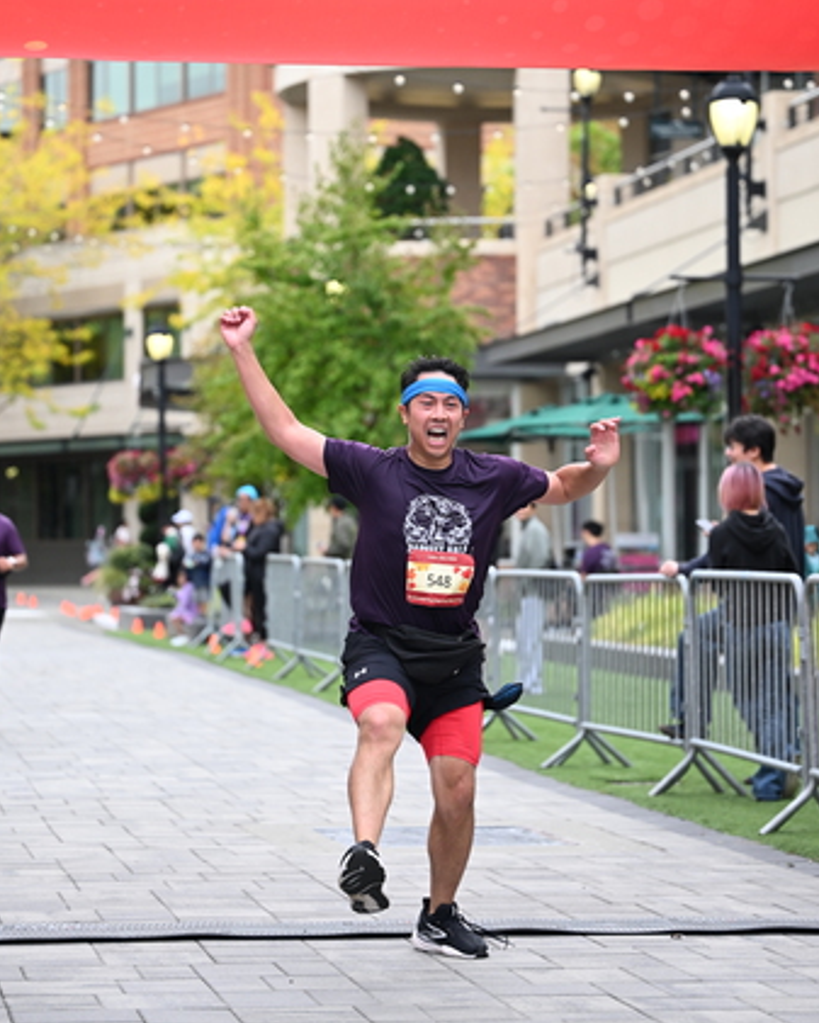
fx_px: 3271
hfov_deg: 14.3
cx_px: 424
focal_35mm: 108
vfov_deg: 17.8
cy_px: 408
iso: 640
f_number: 2.8
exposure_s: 1/2000
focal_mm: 88
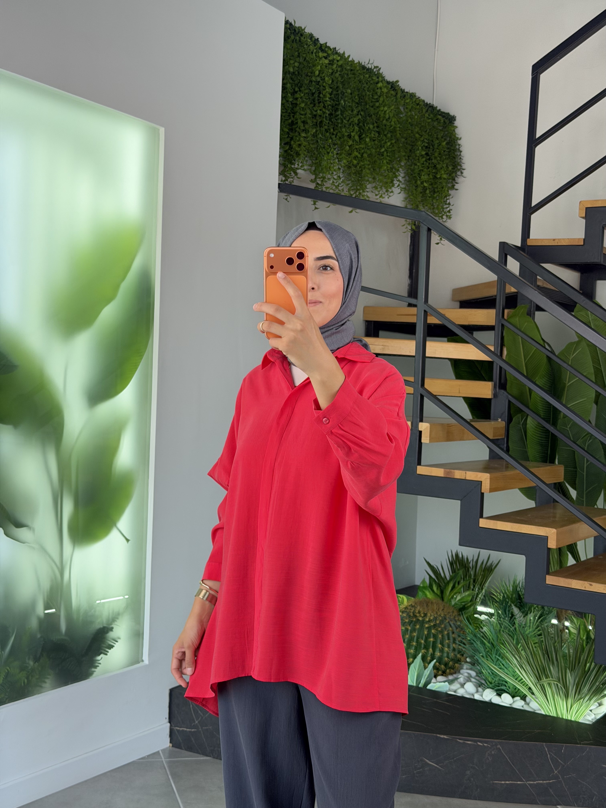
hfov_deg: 30.3
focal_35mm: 48
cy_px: 404
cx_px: 303
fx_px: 1120
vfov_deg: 39.7
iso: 100
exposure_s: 1/187
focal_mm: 6.76
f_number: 1.78
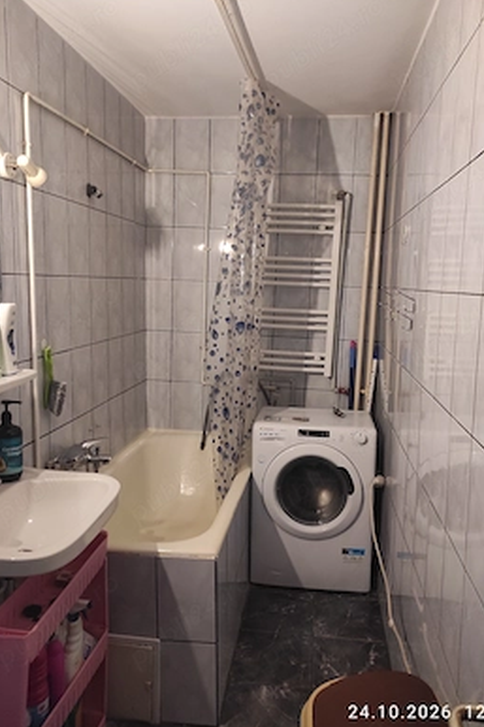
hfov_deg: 47.9
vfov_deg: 67.4
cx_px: 256
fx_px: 545
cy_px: 364
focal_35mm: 27
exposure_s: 1/33
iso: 1512
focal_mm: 5.43
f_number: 1.89
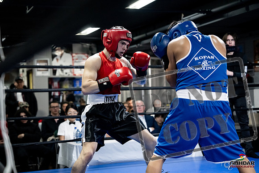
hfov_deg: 28.8
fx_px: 504
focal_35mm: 70
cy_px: 86
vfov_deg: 19.5
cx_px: 130
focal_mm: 70
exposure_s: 1/1000
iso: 8000
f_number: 2.8
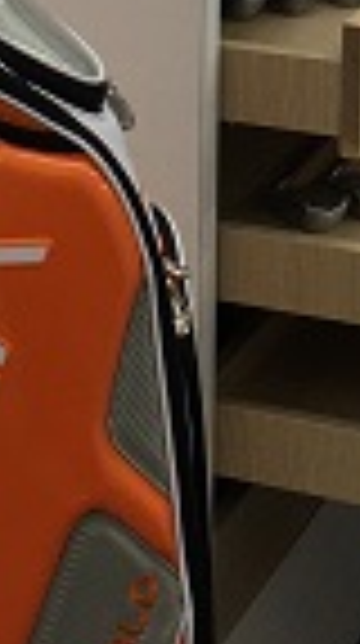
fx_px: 2266
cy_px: -180
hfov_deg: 9.1
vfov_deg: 15.4
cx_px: 288
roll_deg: -1.1
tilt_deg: -11.3
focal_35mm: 133
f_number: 2.2
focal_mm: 4.15
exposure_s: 1/50
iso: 25
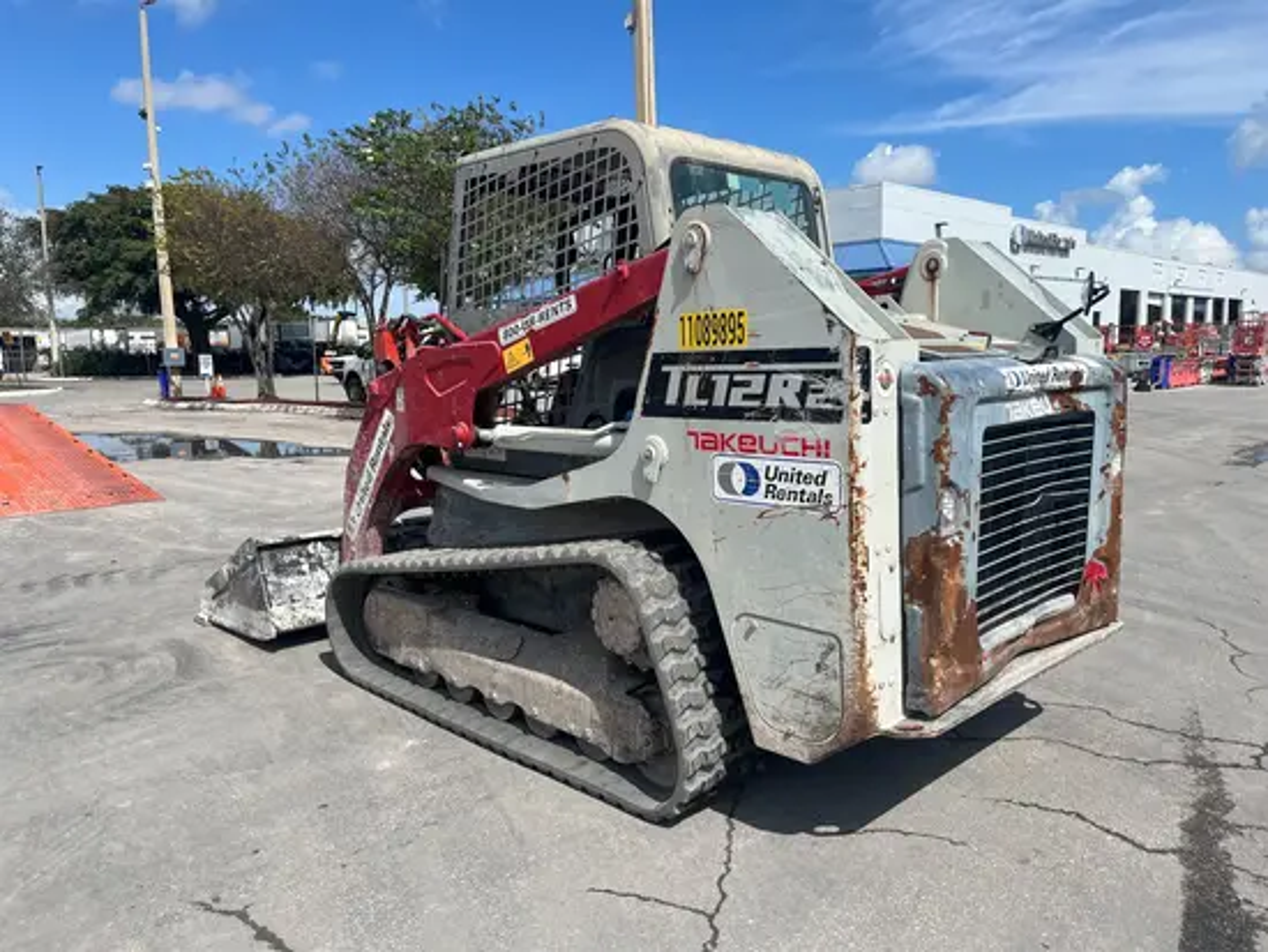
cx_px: 634
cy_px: 476
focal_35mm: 26
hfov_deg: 67.3
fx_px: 953
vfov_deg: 53.1
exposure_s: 1/4651
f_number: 1.6
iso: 50
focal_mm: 5.1
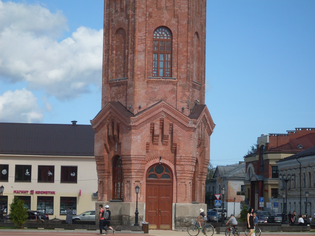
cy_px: 118
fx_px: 1046
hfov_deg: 17.1
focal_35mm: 115
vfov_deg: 12.9
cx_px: 158
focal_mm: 18.9
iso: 80
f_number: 5.2
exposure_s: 1/500
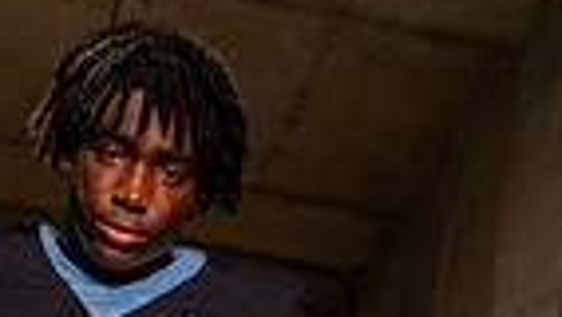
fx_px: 1535
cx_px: 75
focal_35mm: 103
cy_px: 832
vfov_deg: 9.9
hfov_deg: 20.4
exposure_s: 1/320
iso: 100
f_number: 5
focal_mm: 31
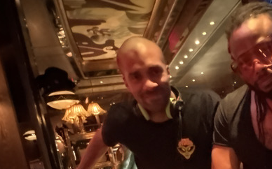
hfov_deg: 43.0
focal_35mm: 44
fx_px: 326
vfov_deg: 27.2
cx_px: 221
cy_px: 176
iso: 2000
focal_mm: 2.69
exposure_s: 1/16
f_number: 1.9
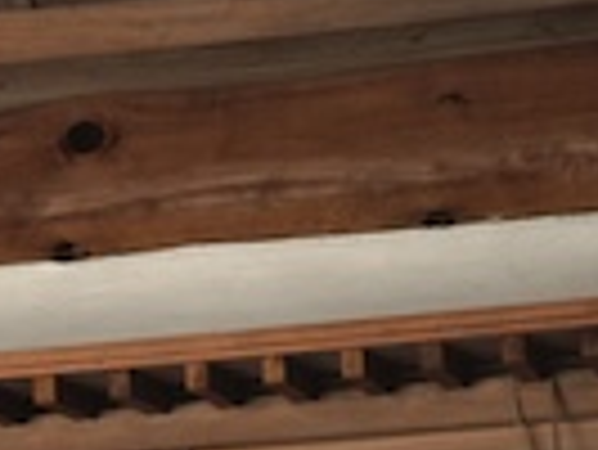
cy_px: 835
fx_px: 3648
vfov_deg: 6.9
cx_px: 76
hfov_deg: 9.3
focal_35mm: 211
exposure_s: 1/40
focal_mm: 28
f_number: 2.8
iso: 400
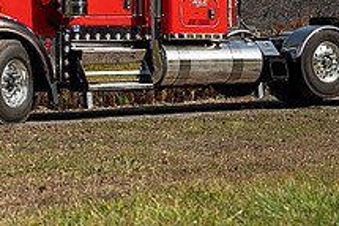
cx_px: 191
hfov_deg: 15.2
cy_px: -62
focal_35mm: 135
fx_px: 1270
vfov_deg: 10.0
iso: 100
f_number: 3.2
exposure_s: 1/100
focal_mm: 50
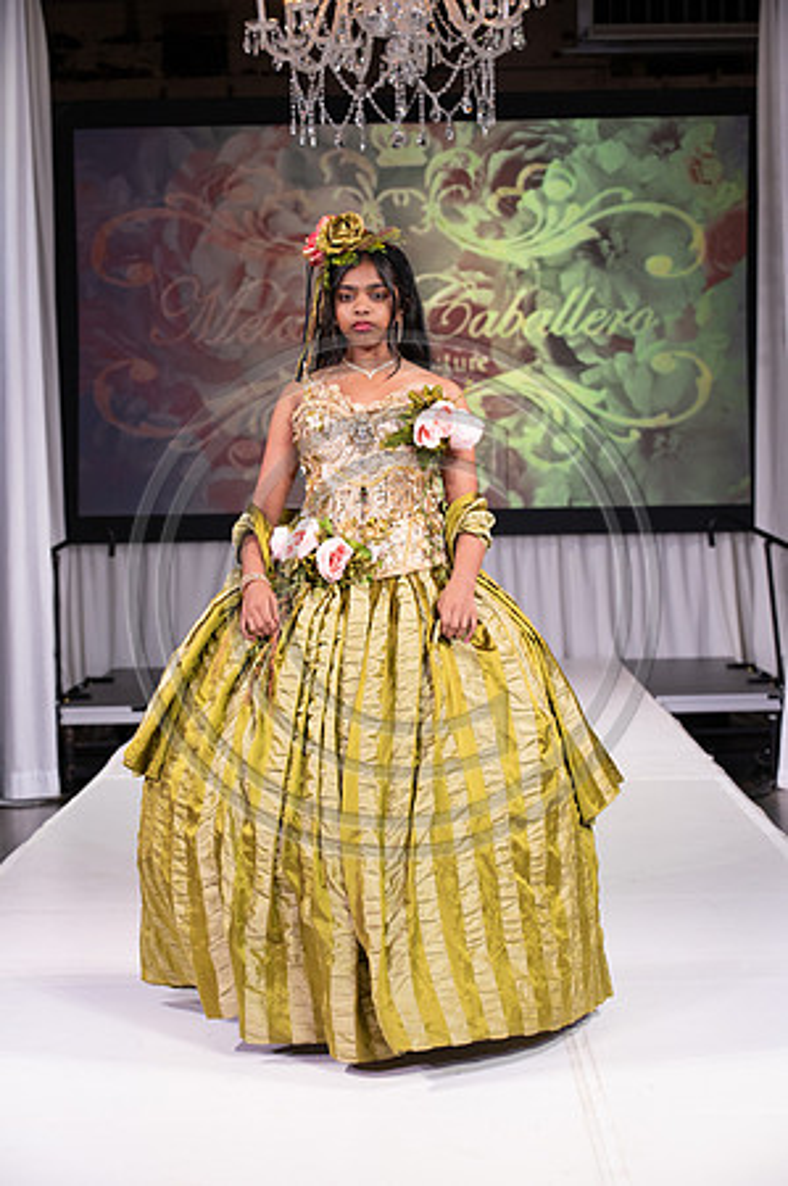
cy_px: 593
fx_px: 2633
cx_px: 394
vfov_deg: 25.4
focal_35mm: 80
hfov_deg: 17.0
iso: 2000
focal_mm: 80
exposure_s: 1/400
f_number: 5.6
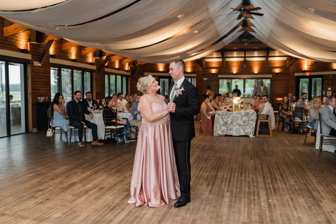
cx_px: 168
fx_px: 327
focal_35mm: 35
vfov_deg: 37.9
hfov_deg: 54.4
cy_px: 112
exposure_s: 1/250
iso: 800
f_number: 2
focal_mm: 35
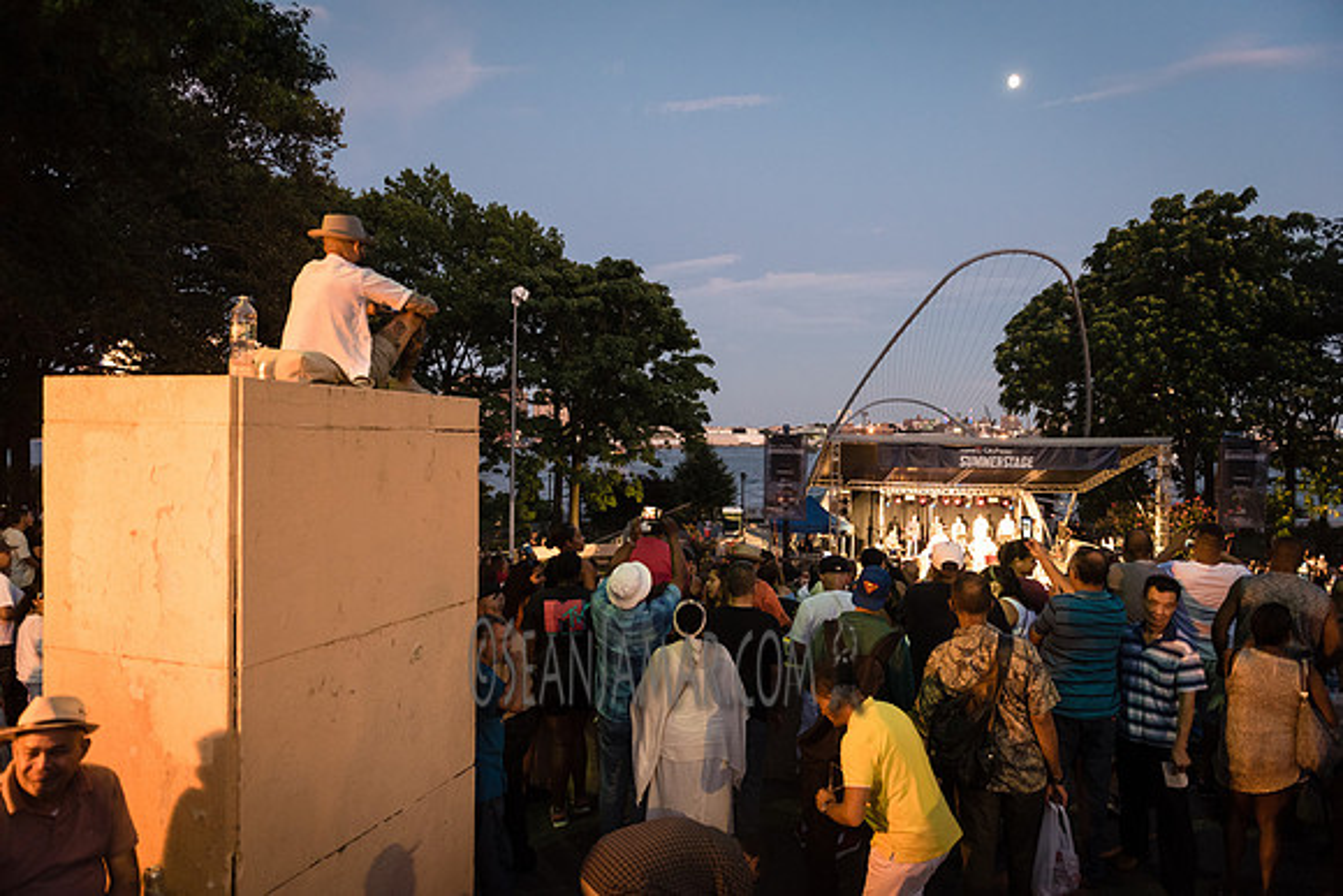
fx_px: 896
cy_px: 448
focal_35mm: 24
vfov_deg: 53.2
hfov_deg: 73.7
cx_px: 672
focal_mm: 24
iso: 2500
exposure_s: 1/80
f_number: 2.8
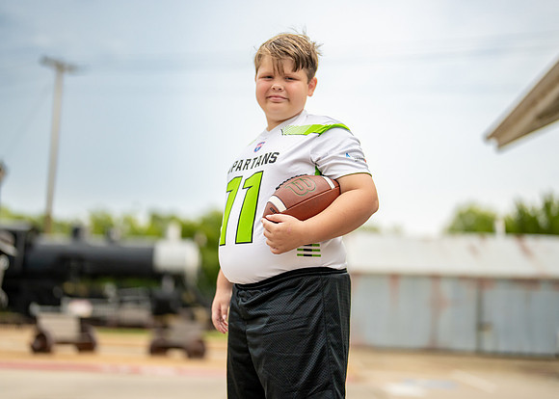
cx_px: 265
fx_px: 906
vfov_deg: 24.8
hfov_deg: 34.3
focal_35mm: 57
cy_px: 190
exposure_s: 1/1250
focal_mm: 50
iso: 500
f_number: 1.2
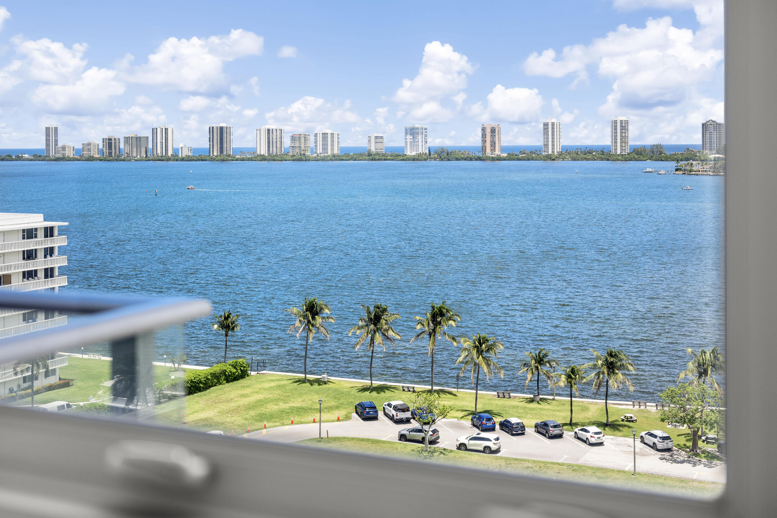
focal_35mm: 50
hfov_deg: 39.6
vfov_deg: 27.0
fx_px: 1079
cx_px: 388
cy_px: 259
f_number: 2
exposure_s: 1/400
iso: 64
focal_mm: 50
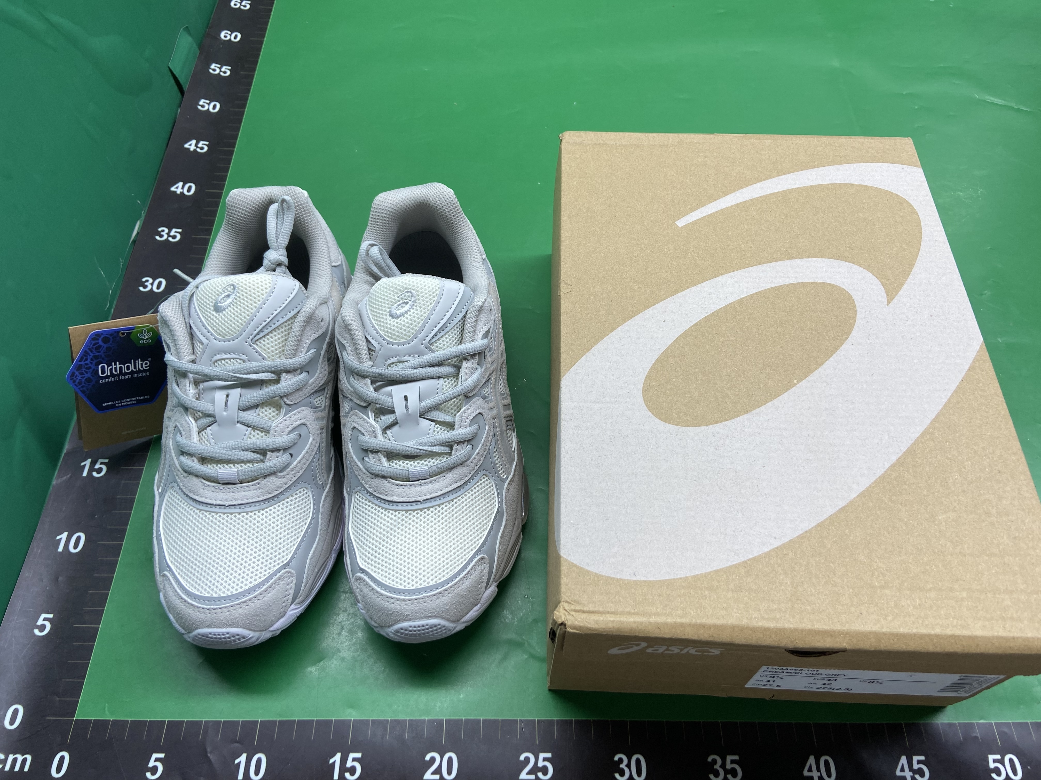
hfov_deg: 67.3
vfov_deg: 53.1
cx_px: 520
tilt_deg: -58.8
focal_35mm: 26
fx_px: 782
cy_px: 390
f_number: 1.8
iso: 50
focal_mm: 4.25
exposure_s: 1/100
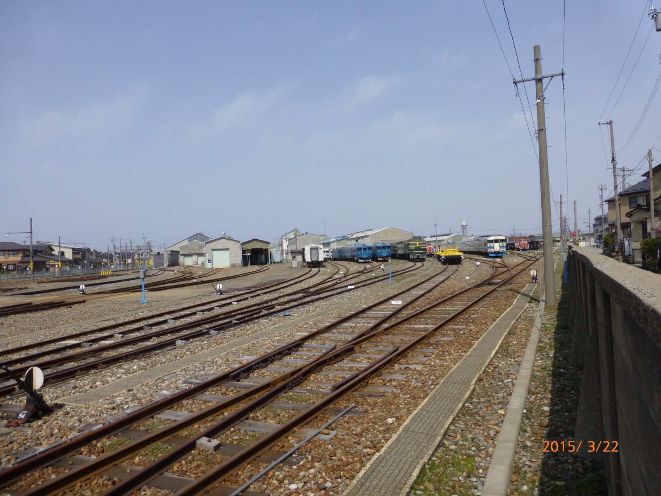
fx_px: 458
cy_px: 248
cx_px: 330
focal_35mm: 24
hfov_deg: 71.6
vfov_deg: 56.8
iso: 100
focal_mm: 4.3
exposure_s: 1/1300
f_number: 4
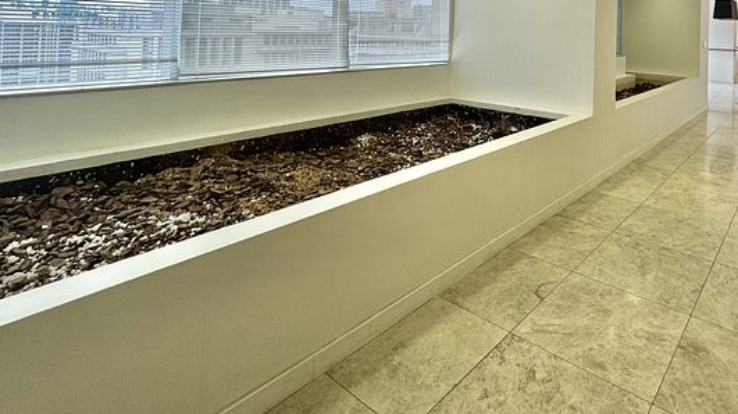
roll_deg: -2.5
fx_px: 450
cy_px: 21
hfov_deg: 75.8
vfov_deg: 43.8
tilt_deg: +1.4
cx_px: 503
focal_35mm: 23
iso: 64
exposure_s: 1/100
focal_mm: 2.22
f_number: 2.2
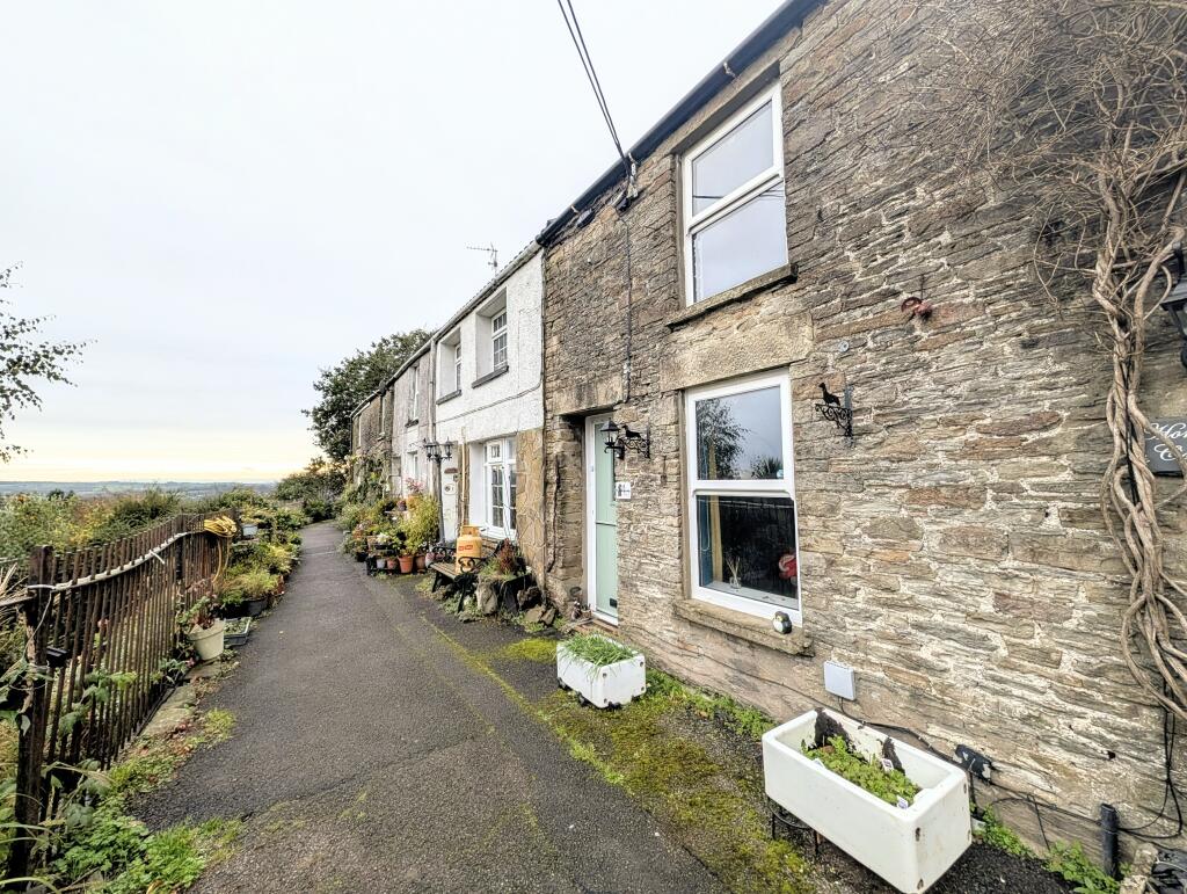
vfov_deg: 94.6
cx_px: 594
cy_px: 447
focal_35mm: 12
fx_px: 412
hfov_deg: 110.5
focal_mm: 2.02
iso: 76
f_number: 1.7
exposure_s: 1/500
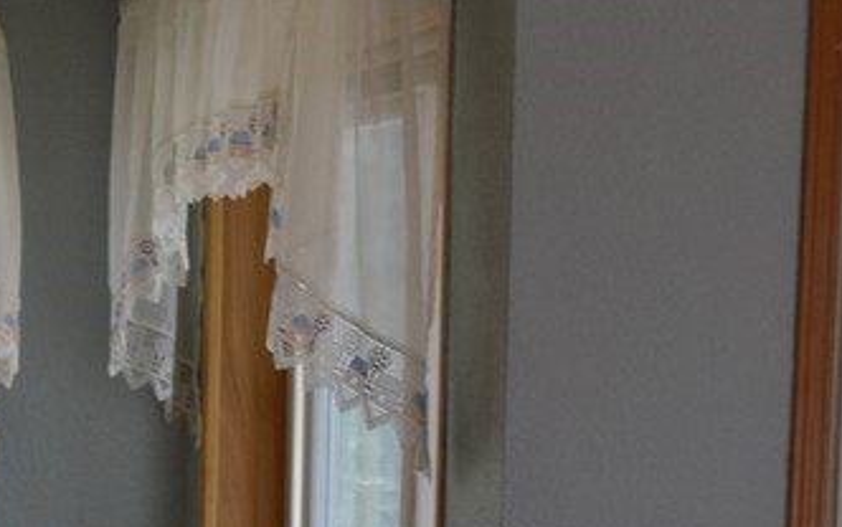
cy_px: 707
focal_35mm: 130
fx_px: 2985
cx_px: -522
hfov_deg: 14.6
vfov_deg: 9.9
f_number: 5.6
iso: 360
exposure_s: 1/125
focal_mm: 26
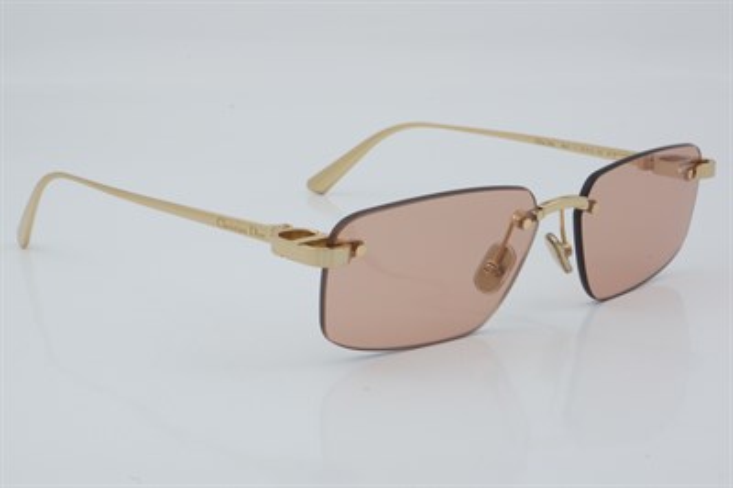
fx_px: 1526
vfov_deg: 18.2
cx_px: 366
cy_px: 244
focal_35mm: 75
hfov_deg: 27.0
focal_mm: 50
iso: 100
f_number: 29
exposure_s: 1/4
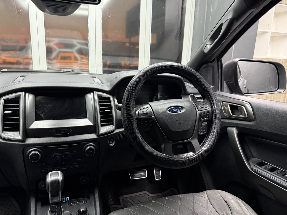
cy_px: 110
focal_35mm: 26
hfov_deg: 67.3
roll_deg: -1.9
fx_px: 216
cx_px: 137
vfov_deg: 53.1
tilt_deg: -12.5
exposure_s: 1/60
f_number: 1.78
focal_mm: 6.76
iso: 640
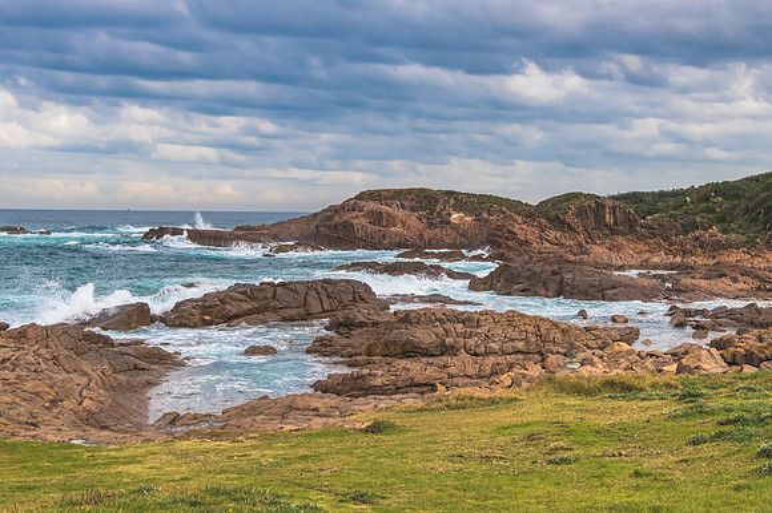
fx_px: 1114
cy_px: 256
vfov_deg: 26.0
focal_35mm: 52
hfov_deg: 38.2
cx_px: 386
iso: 320
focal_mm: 35
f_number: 8
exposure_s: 1/640
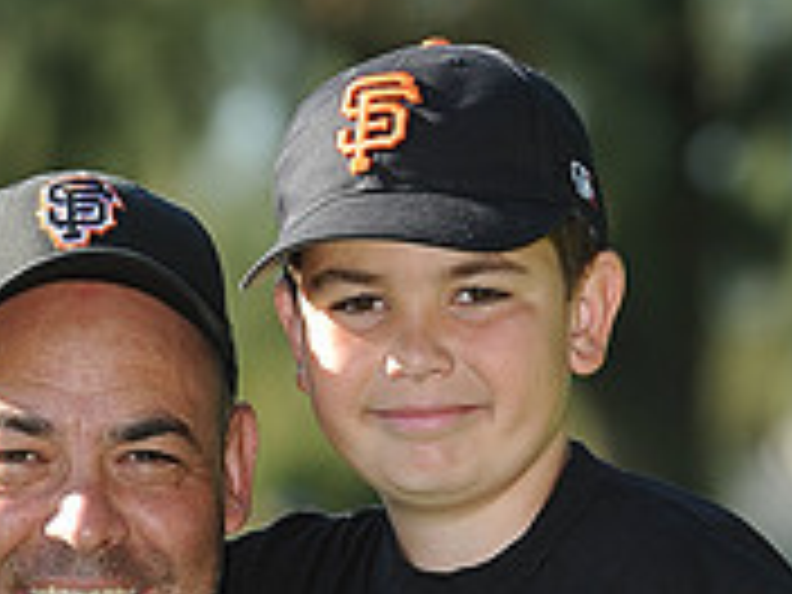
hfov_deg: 4.8
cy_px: 729
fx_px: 9426
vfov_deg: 3.6
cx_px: 446
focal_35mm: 412
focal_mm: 130
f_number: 4
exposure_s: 1/640
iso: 200
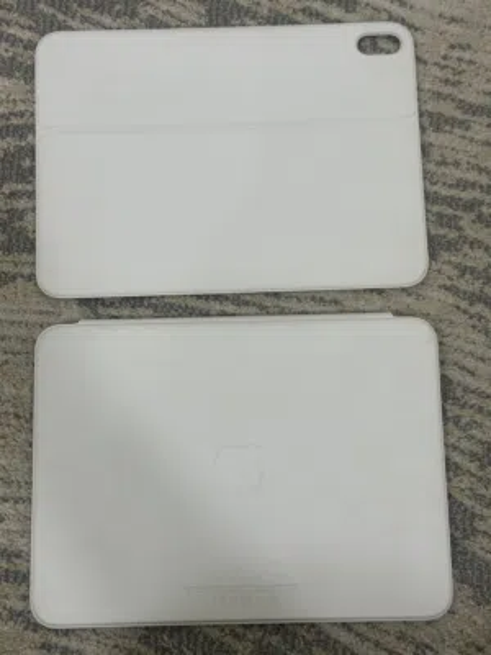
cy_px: 328
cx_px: 246
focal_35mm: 48
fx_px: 908
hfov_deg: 30.3
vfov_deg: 39.7
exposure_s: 1/100
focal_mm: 6.86
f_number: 1.78
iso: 80
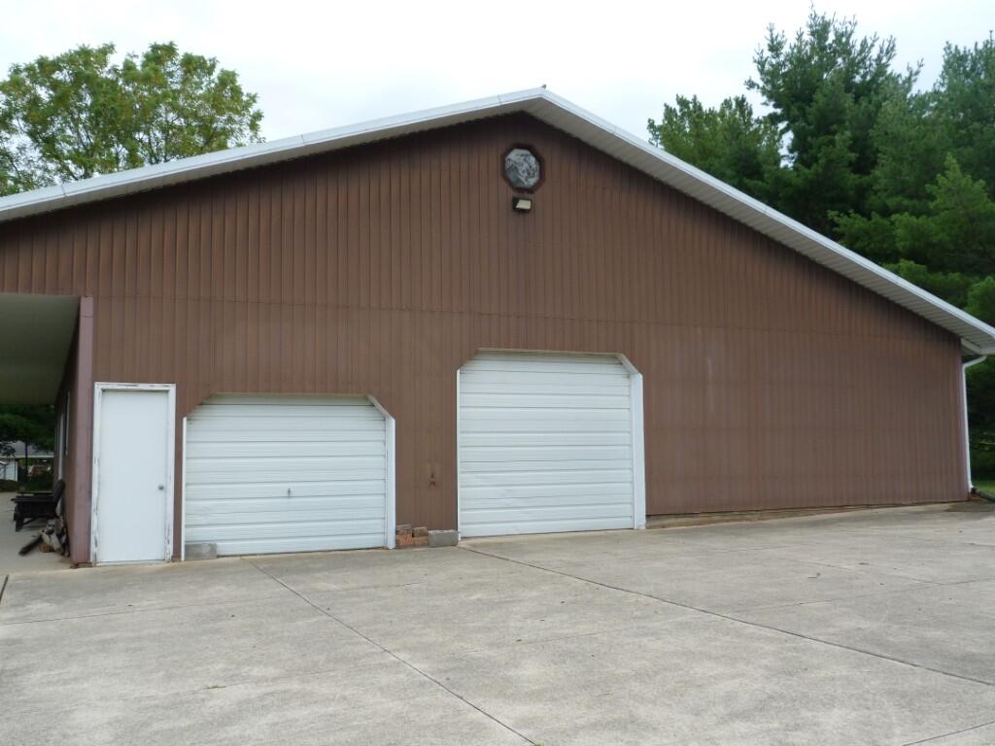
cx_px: 498
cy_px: 373
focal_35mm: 33
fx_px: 949
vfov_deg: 42.9
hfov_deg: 55.4
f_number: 4
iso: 80
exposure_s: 1/125
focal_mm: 5.9
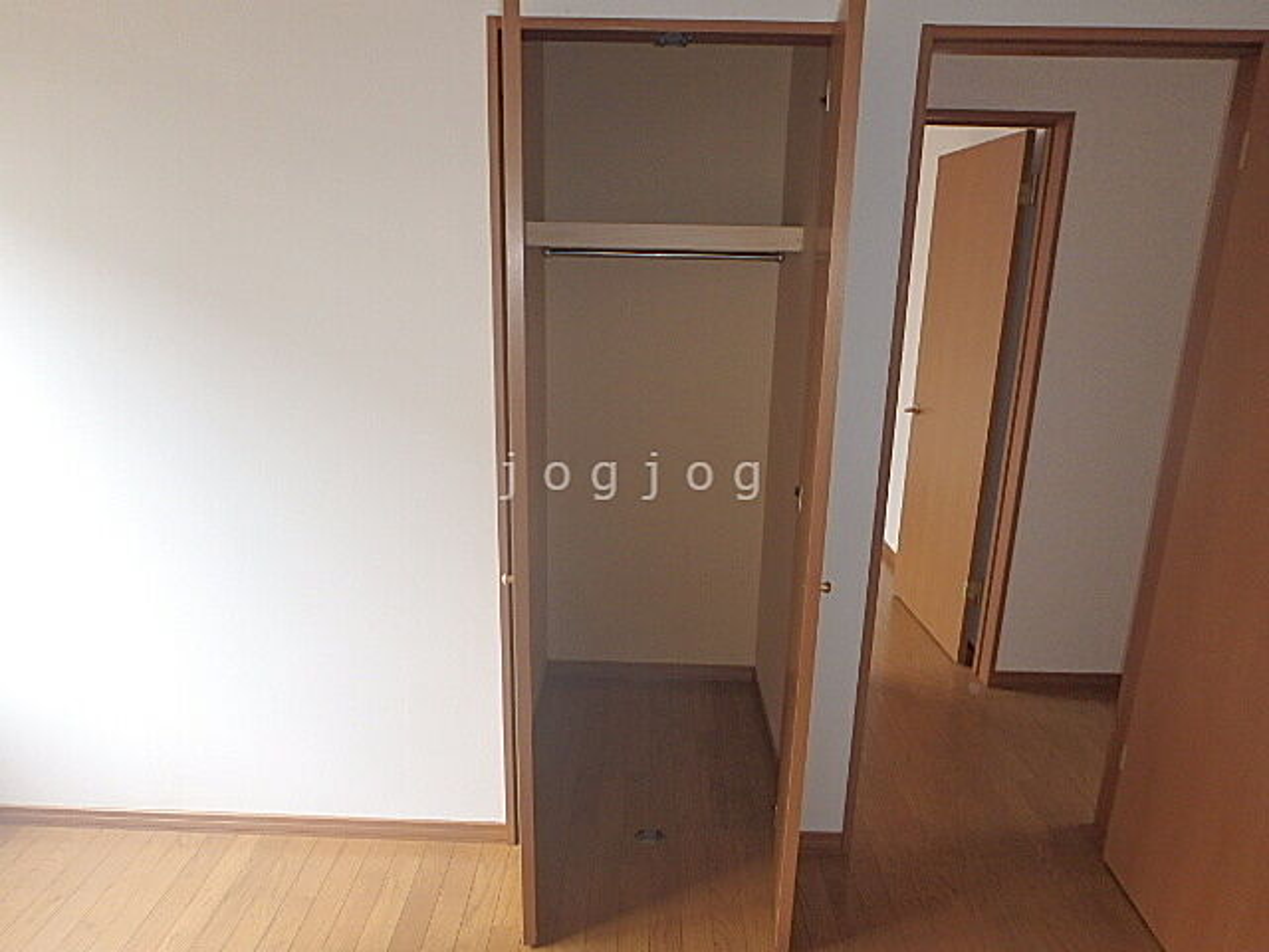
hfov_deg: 79.0
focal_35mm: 21
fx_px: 770
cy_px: 476
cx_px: 634
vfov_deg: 63.4
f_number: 3.5
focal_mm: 3.7
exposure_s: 1/30
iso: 250
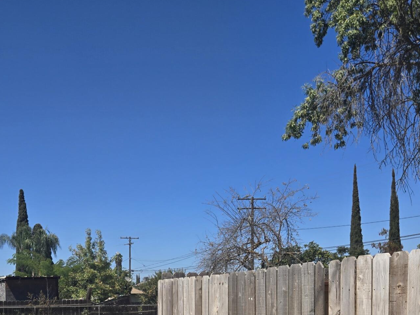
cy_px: 334
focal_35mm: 54
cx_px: 149
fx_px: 655
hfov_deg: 35.3
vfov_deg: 25.3
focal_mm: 5.4
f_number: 1.8
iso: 25
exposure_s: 1/2679
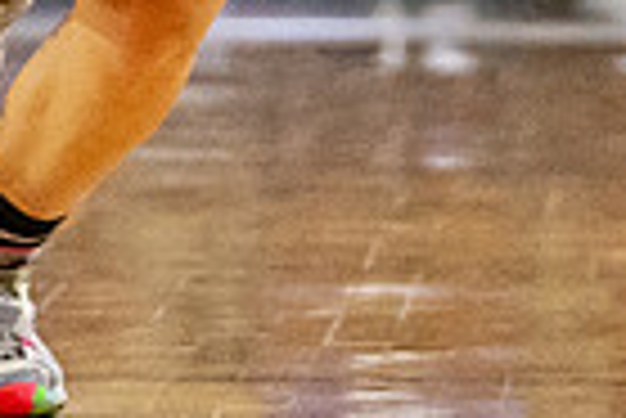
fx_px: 17250
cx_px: 167
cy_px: -633
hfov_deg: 2.1
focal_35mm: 991
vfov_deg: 1.4
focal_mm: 103
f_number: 2.8
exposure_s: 1/800
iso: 2500
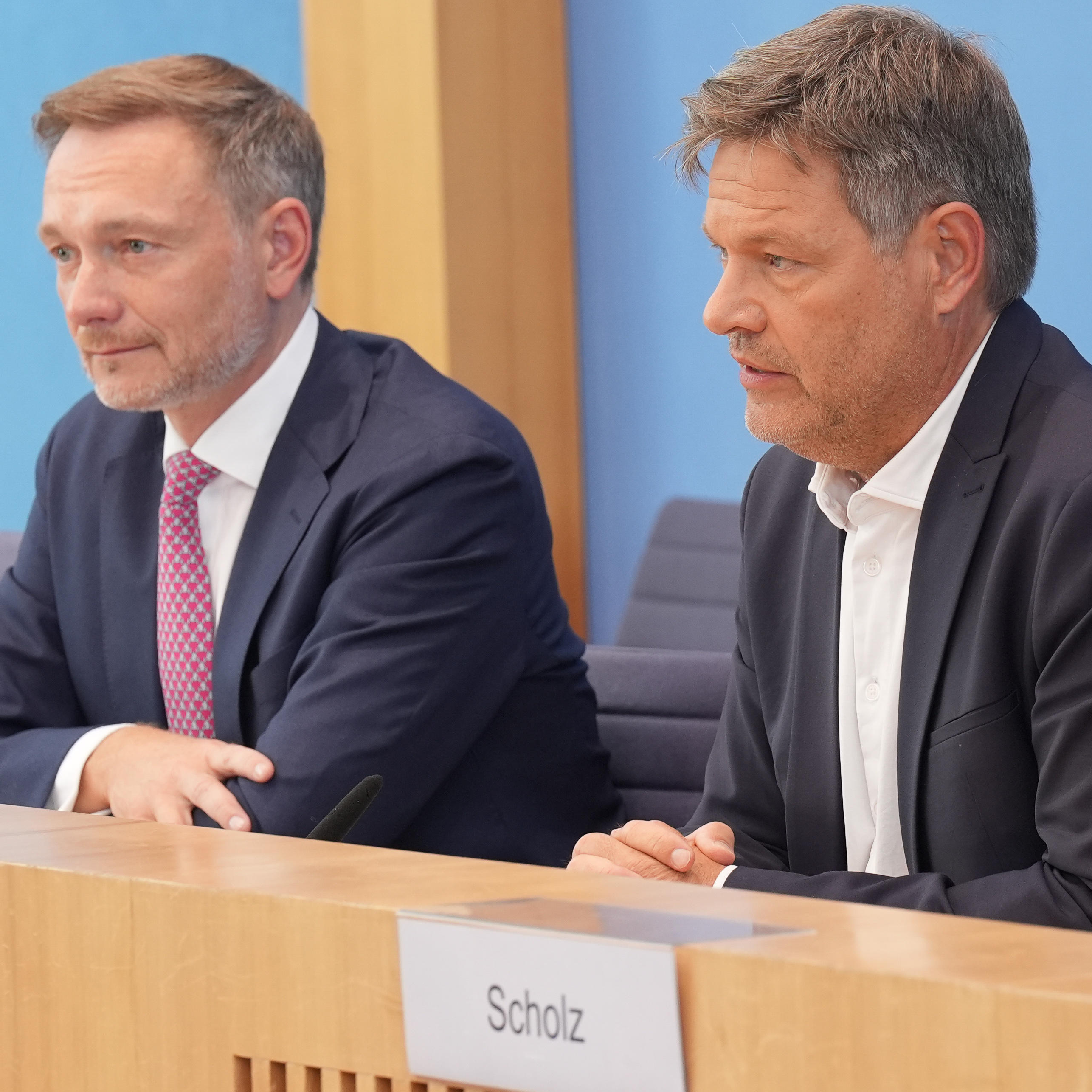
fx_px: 11885
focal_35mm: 333
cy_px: 476
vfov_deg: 5.3
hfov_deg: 5.3
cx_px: 979
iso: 1600
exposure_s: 1/160
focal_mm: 168
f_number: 7.1
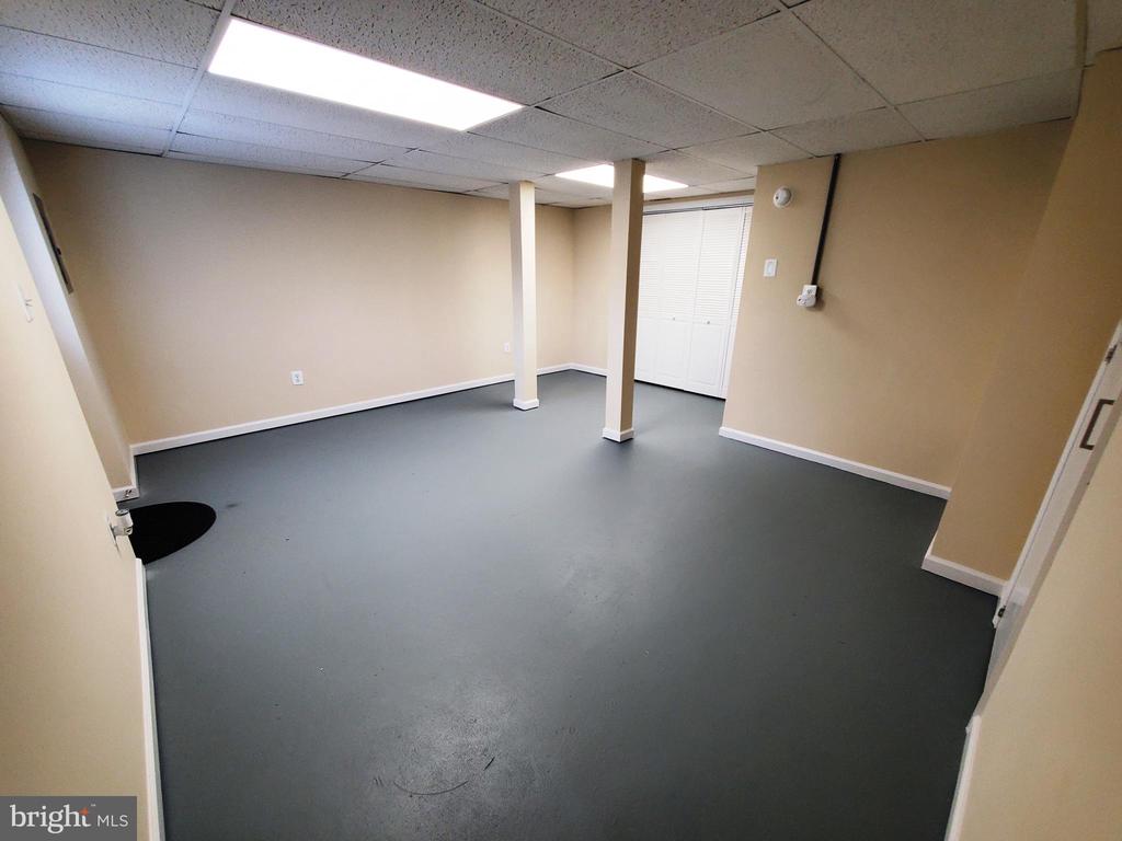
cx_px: 561
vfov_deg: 89.9
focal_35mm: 13
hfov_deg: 106.2
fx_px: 421
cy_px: 420
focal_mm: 1.8
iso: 160
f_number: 2.2
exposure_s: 1/60
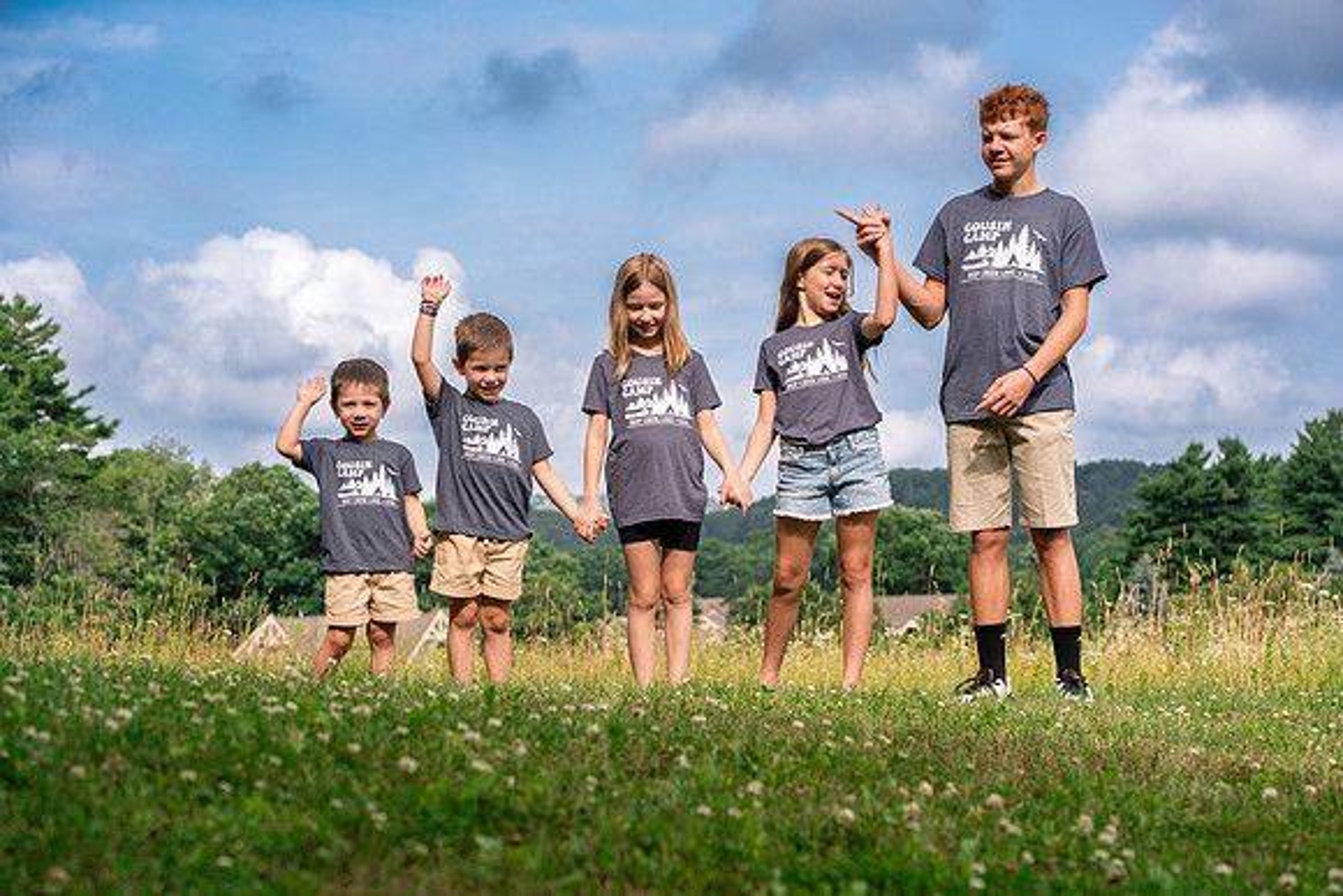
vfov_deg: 16.1
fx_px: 3172
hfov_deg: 23.9
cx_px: 672
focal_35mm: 85
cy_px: 448
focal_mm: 85
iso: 400
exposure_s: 1/1600
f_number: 5.6
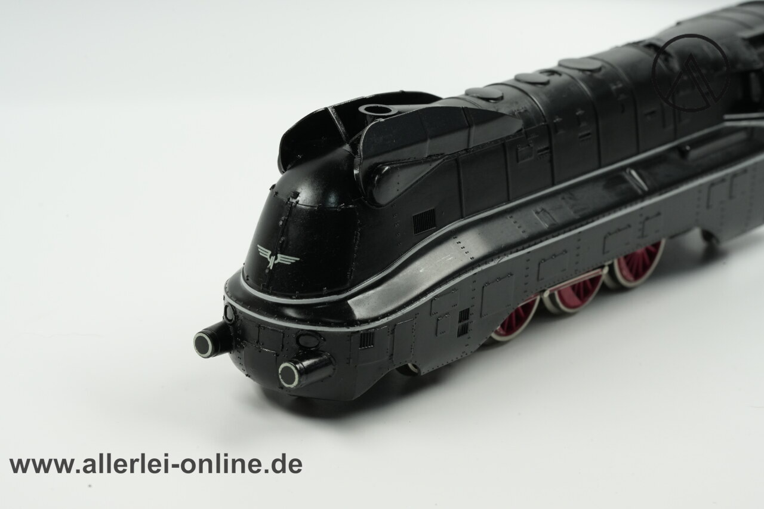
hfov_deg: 22.6
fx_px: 1910
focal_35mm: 90
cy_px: 254
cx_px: 382
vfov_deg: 15.2
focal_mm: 90
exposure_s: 1/40
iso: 2500
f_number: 16
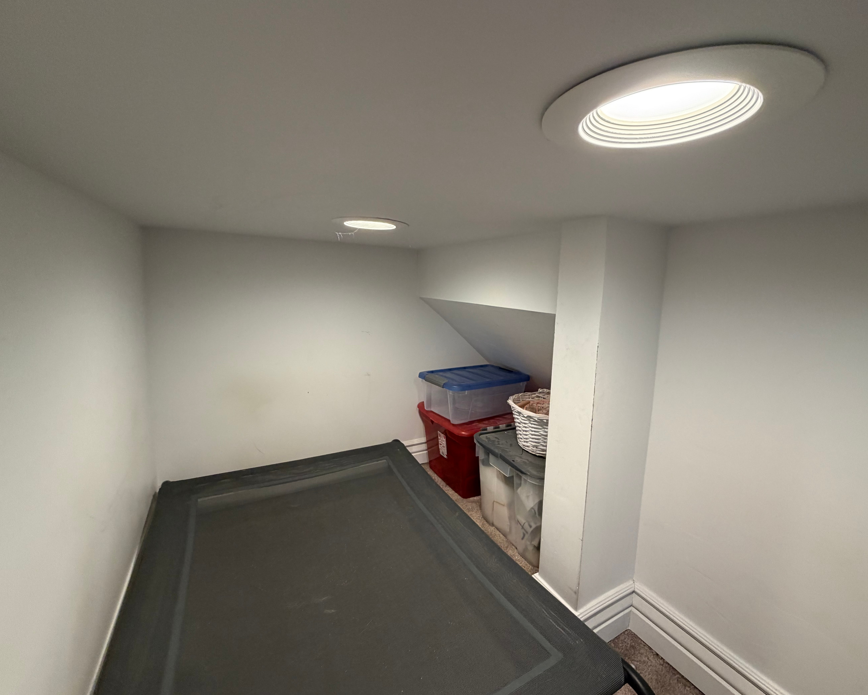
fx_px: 385
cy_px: 339
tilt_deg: -7.7
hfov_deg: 96.7
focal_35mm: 15
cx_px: 453
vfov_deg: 84.0
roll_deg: -1.6
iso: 160
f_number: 2.2
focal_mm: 2.22
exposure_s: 1/120
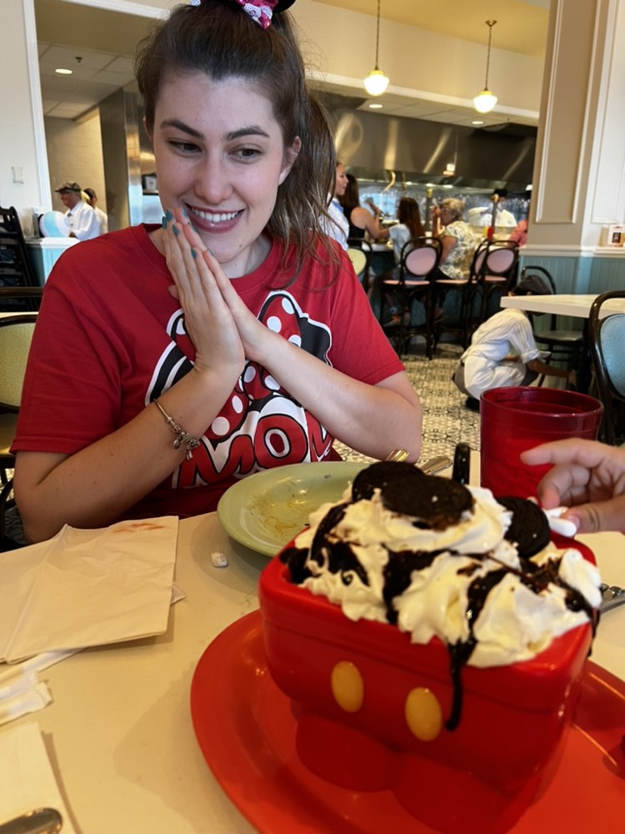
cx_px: 312
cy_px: 417
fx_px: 626
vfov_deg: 67.3
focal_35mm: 26
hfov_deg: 53.1
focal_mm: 5.7
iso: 160
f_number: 1.5
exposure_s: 1/60
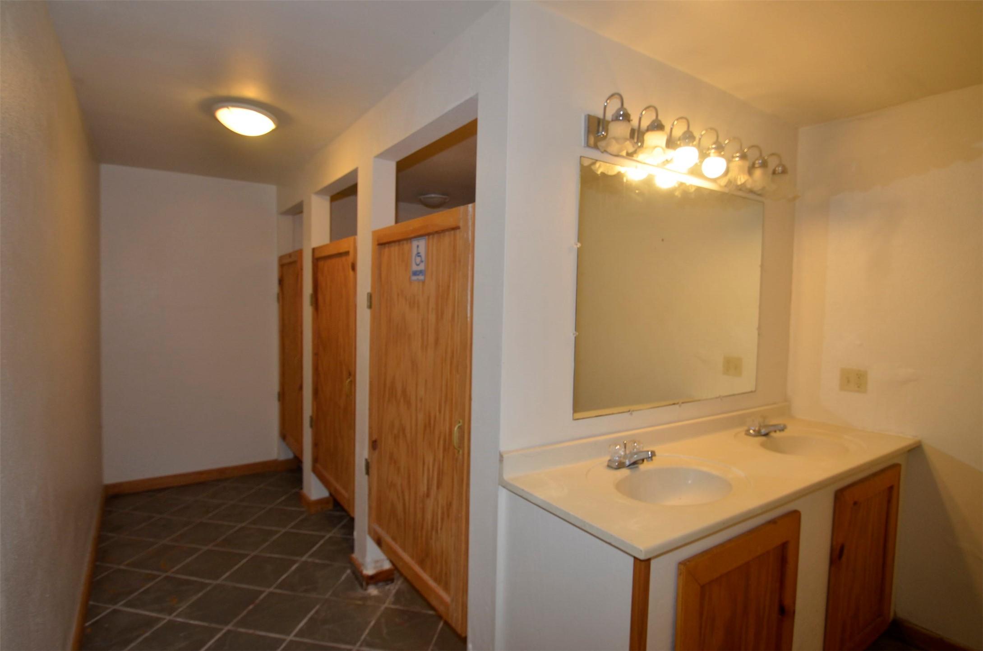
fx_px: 490
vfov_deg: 67.1
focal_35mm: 18
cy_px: 326
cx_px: 492
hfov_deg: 90.1
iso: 450
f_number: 4
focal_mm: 12
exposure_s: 1/60
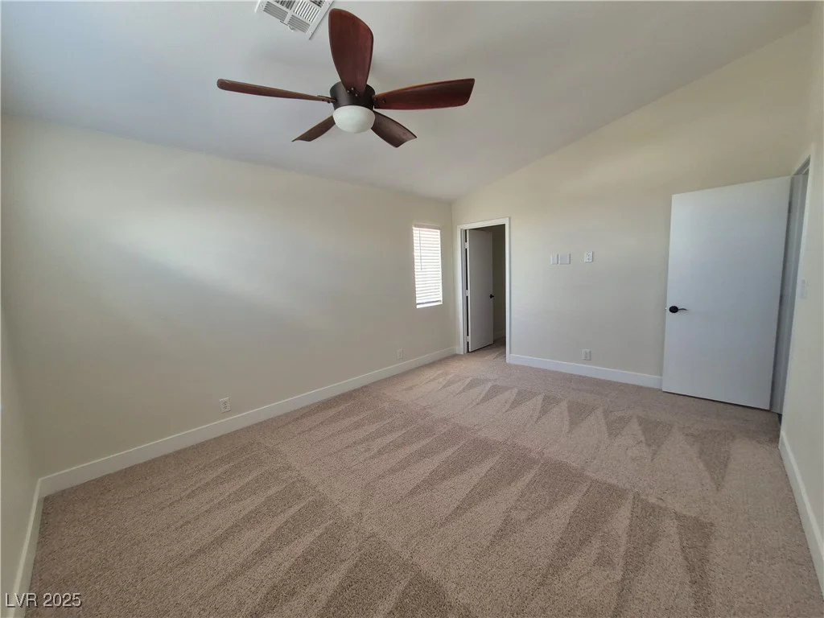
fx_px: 309
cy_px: 309
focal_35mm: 13
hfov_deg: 106.2
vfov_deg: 89.9
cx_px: 412
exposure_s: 1/60
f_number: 2.2
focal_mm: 1.74
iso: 100
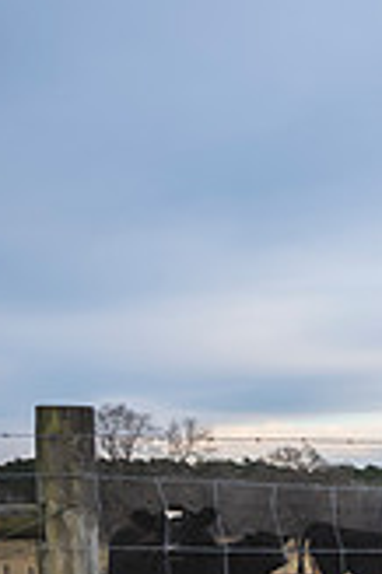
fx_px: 1467
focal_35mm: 92
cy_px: 576
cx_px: 967
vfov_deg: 21.4
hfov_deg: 11.6
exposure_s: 1/250
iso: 100
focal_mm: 24
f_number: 2.8
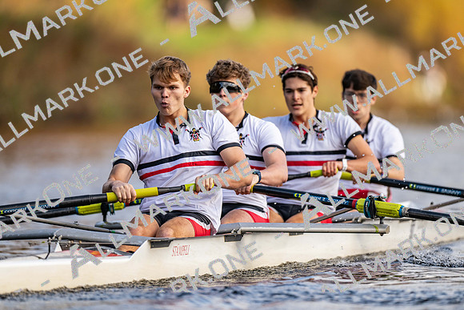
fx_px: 7735
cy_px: 155
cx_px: 232
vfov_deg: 2.3
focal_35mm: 600
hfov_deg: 3.4
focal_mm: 600
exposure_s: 1/2500
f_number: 4
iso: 800
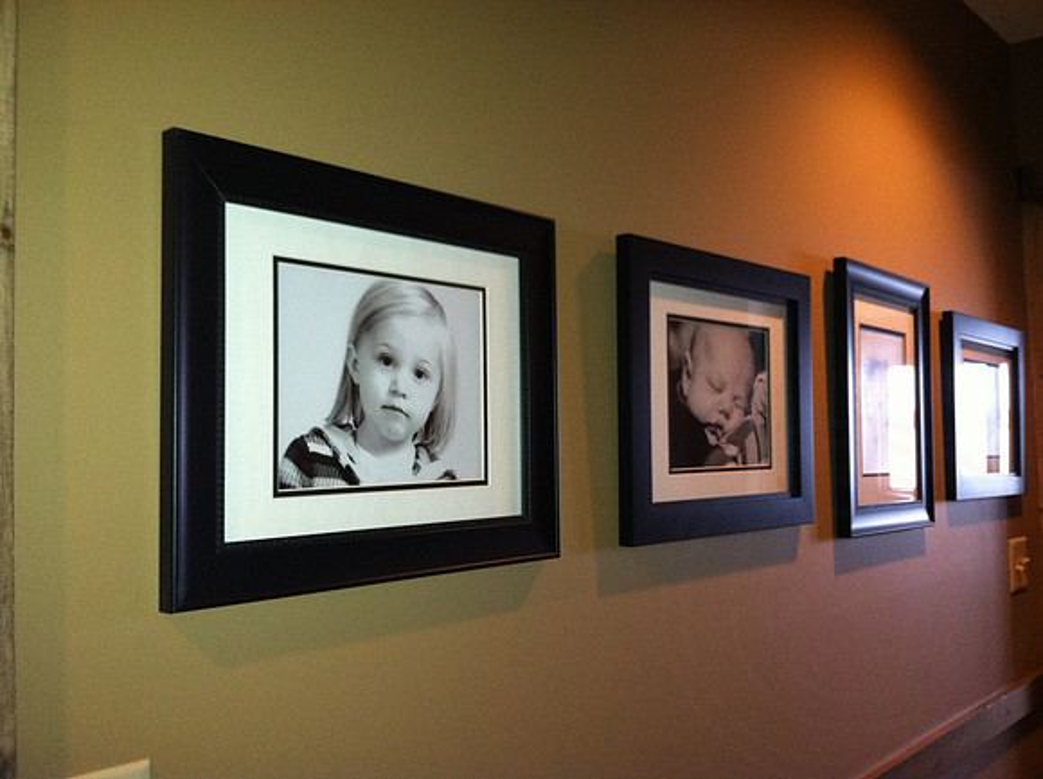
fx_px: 1053
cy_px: 390
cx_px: 522
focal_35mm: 35
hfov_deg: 52.7
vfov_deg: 40.6
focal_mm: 3.85
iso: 320
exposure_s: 1/15
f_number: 2.8
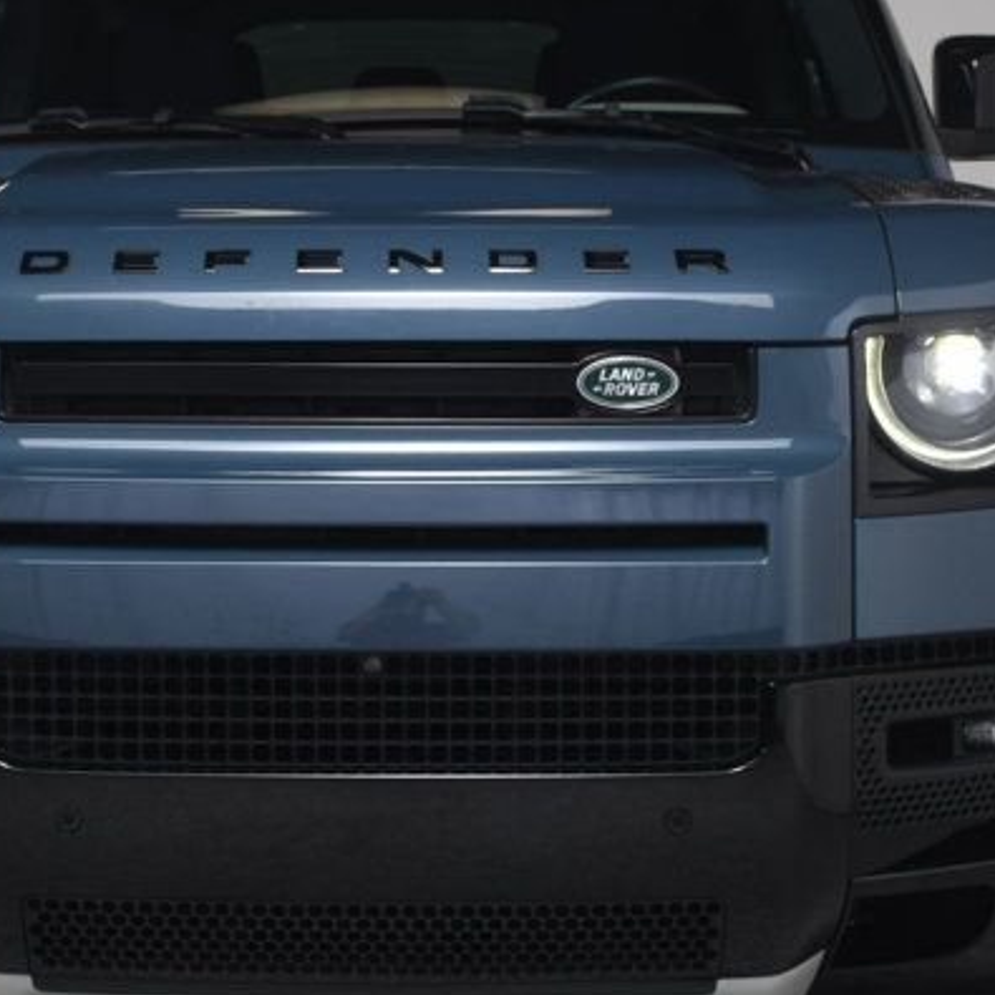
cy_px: 448
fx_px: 2862
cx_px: 330
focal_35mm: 88
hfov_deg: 19.7
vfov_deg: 19.7
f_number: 9
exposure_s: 1/160
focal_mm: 27
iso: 100
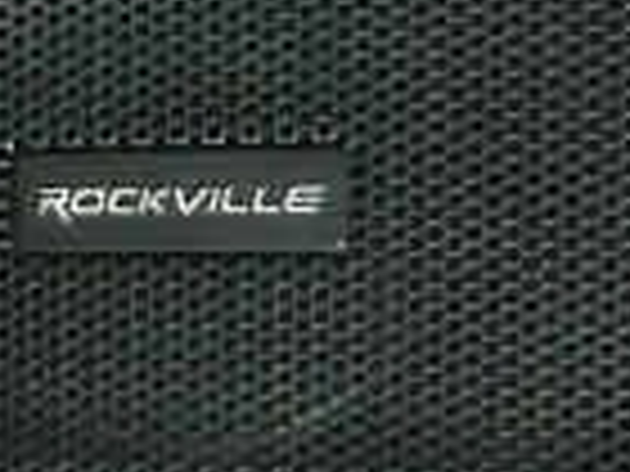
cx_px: -166
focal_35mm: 119
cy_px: 360
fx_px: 2166
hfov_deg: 15.8
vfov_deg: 12.4
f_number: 1.6
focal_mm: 5.1
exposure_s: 1/25
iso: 640
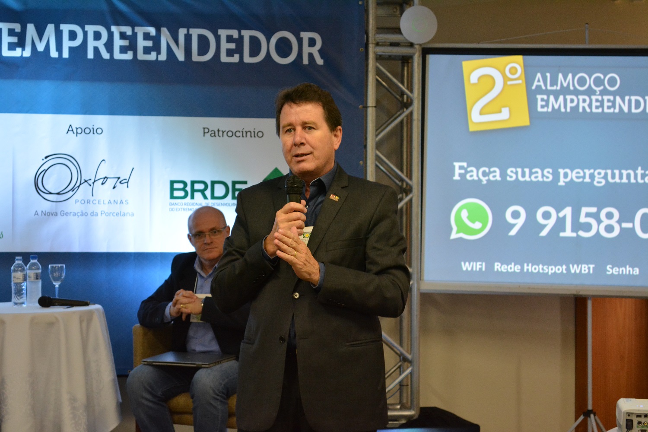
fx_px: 1485
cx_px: 324
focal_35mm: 82
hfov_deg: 24.6
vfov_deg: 16.6
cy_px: 216
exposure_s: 1/30
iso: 1400
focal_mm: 55
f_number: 5.6
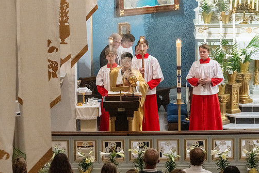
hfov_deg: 11.5
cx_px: 136
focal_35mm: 179
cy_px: 90
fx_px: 1288
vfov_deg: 7.7
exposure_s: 1/60
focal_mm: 155
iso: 5000
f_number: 11
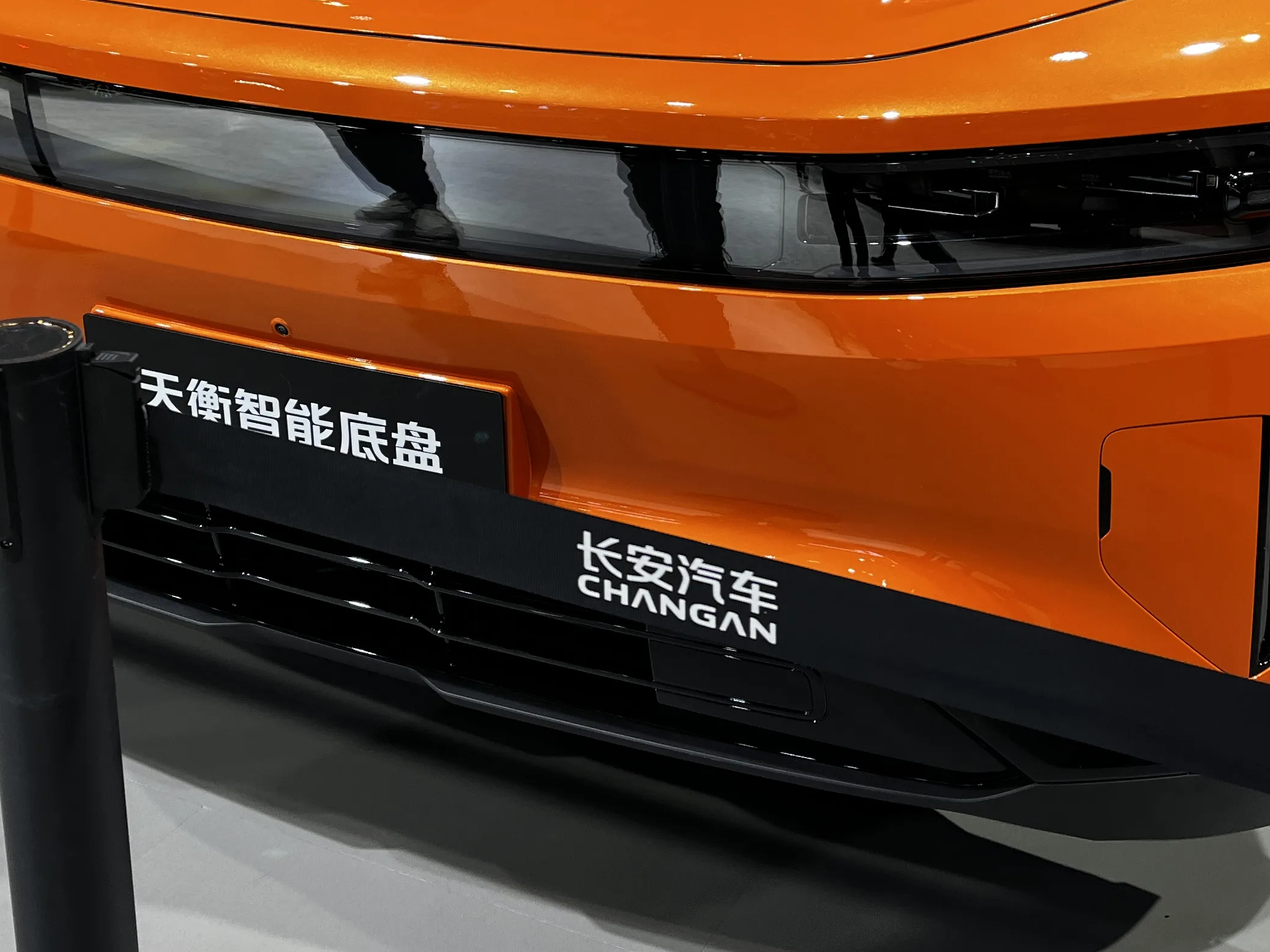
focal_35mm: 50
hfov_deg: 38.2
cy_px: 178
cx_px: 671
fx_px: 1834
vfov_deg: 28.4
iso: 64
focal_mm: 5.1
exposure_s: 1/100
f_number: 1.6
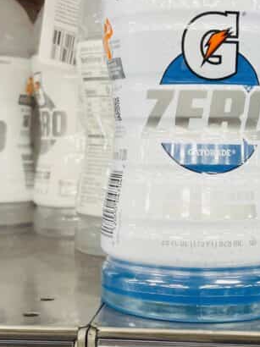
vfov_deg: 29.8
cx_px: 210
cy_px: 200
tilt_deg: -6.3
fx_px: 652
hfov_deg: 22.2
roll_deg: -0.9
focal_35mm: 65
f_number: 1.6
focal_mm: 4.2
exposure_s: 1/60
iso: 64
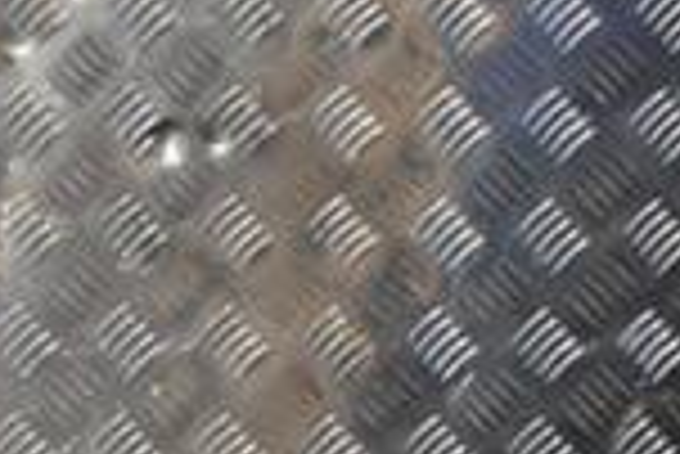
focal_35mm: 226
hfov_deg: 8.6
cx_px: -657
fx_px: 4273
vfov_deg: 6.0
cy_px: 791
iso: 3200
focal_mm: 38
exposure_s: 1/125
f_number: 5.6
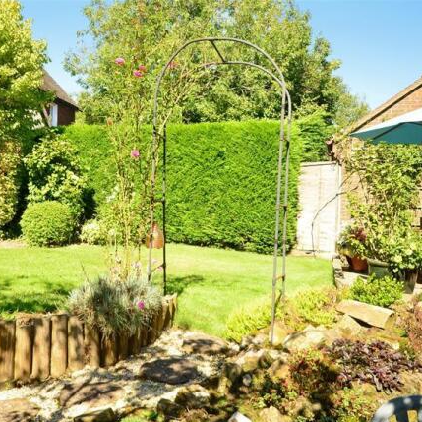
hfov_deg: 42.6
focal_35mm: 39
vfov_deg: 42.8
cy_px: 214
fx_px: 538
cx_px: 170
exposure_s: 1/80
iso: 200
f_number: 8
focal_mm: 20
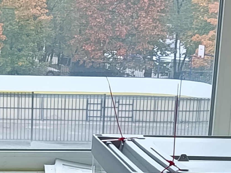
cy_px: 275
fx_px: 908
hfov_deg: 14.4
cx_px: 21
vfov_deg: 10.5
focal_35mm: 136
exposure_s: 1/100
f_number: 1.7
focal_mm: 6.11
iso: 250
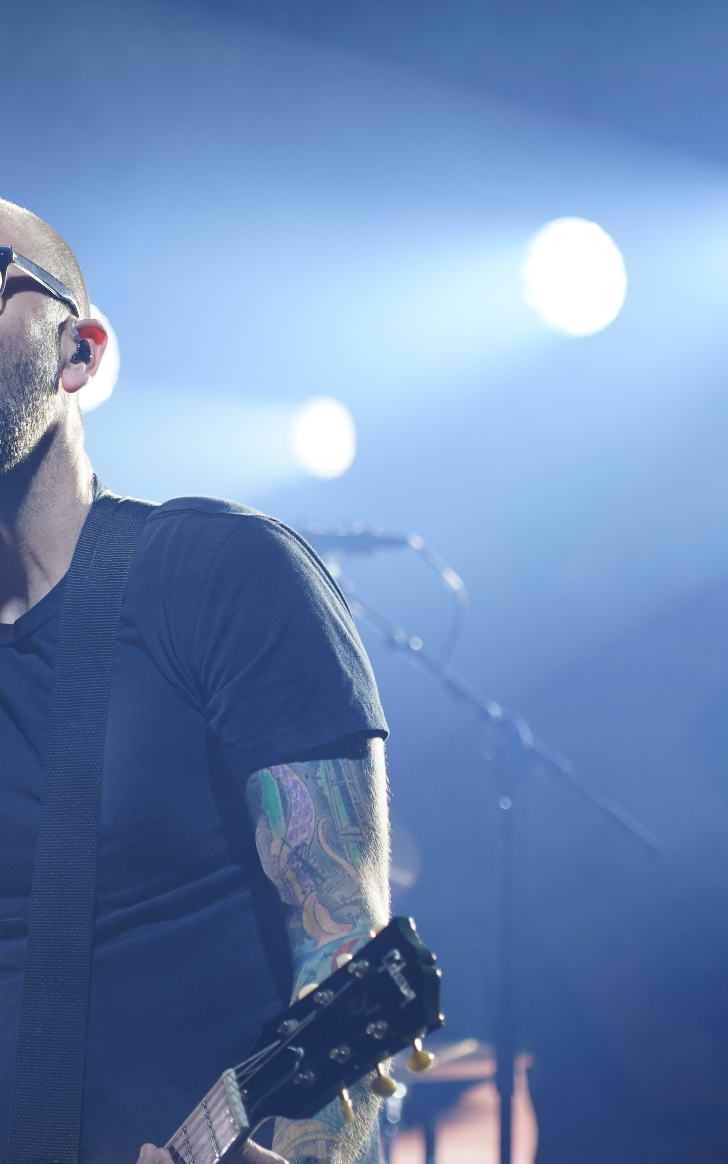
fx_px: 5110
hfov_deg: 8.1
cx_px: 55
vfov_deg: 13.0
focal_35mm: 161
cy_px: 581
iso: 500
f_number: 4
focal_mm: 105
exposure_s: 1/160
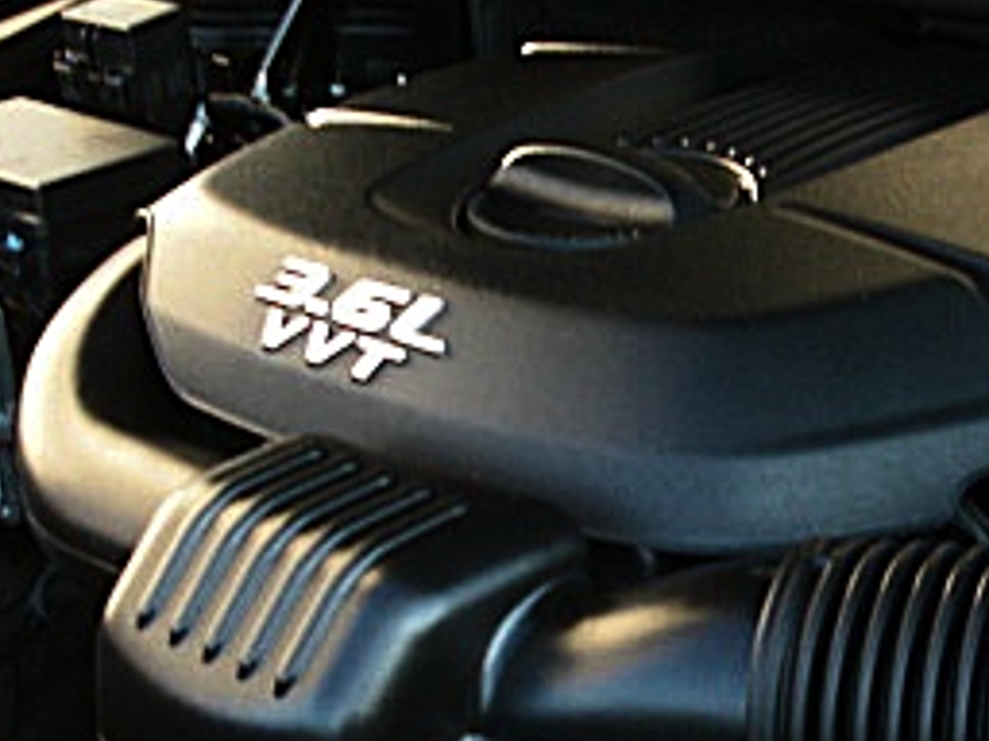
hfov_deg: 21.6
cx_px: 761
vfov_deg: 16.4
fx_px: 2571
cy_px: 517
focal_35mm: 90
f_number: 2.8
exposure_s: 1/125
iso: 200
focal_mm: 6.3
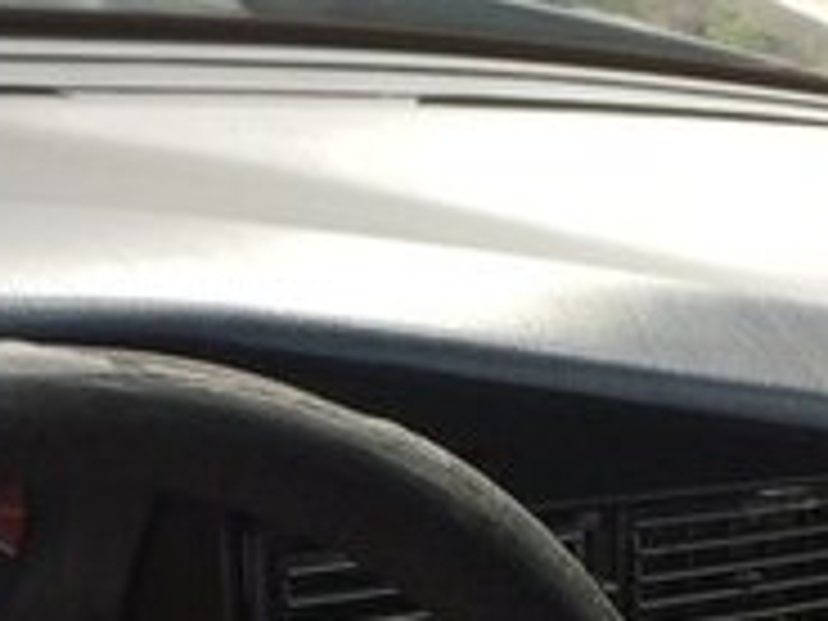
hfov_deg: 18.8
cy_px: 709
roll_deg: -11.8
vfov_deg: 13.9
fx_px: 2488
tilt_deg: -27.5
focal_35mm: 104
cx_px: 270
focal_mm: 4.15
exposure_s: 1/118
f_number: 2.2
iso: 32
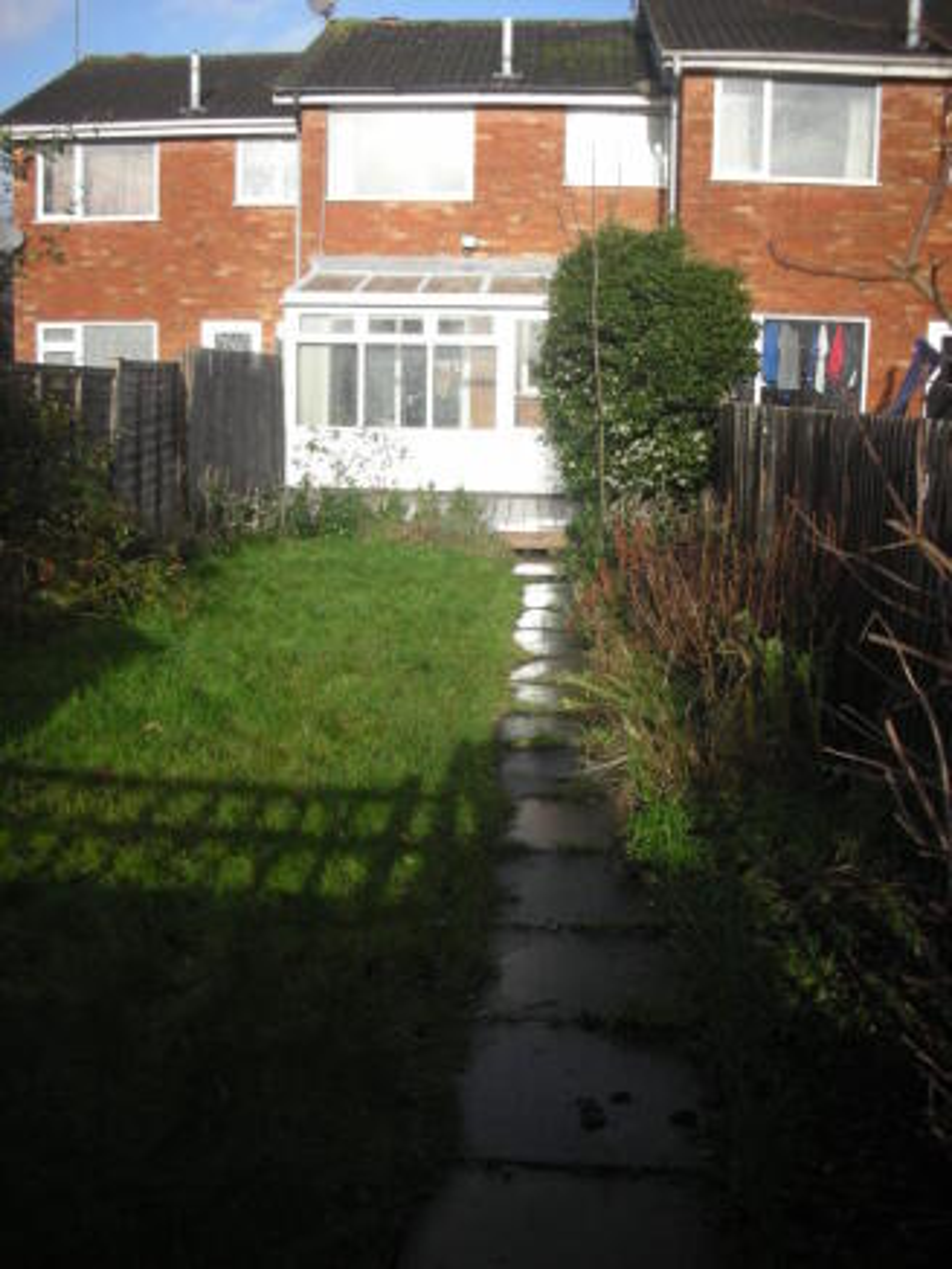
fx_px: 1283
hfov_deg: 40.7
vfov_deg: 52.6
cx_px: 476
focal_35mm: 35
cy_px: 634
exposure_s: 1/405
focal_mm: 5.8
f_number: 3
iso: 50
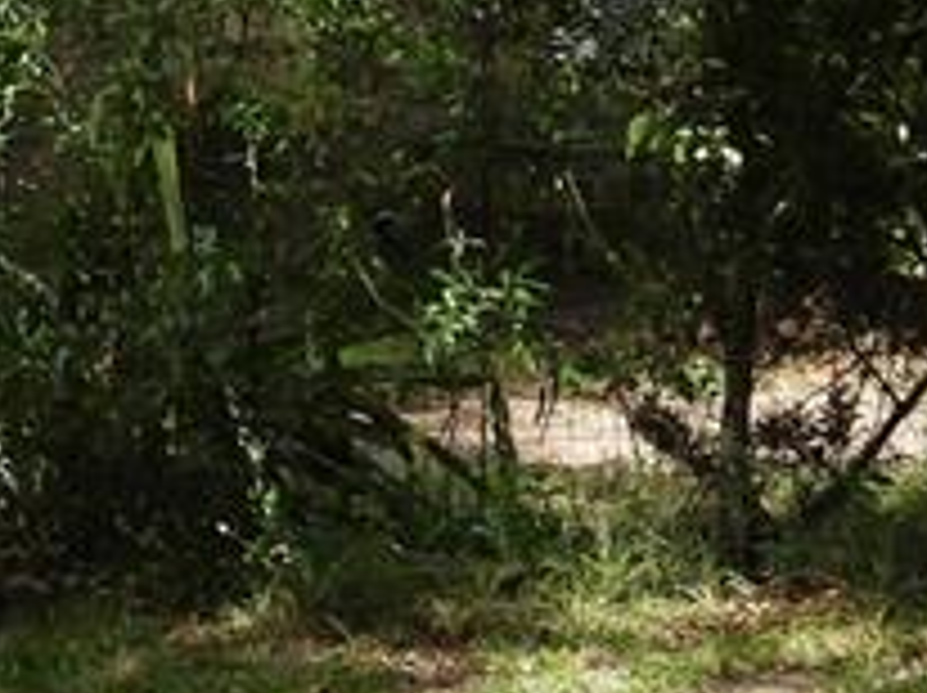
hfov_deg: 4.6
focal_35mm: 423
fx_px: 11315
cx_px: -1242
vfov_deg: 3.5
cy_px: -446
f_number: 4
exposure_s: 1/320
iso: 100
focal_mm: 15.2
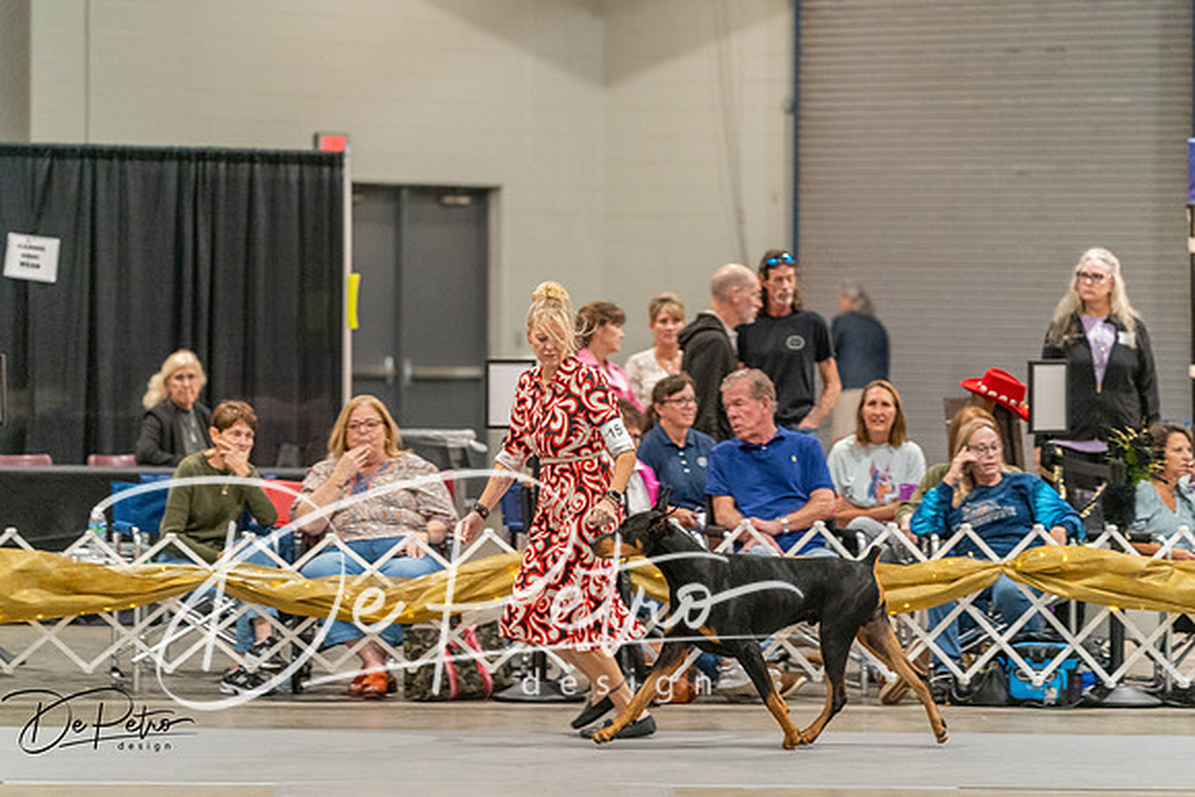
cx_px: 598
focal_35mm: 179
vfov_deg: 7.7
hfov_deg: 11.5
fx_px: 5943
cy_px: 398
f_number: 2.8
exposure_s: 1/250
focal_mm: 179
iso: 6400
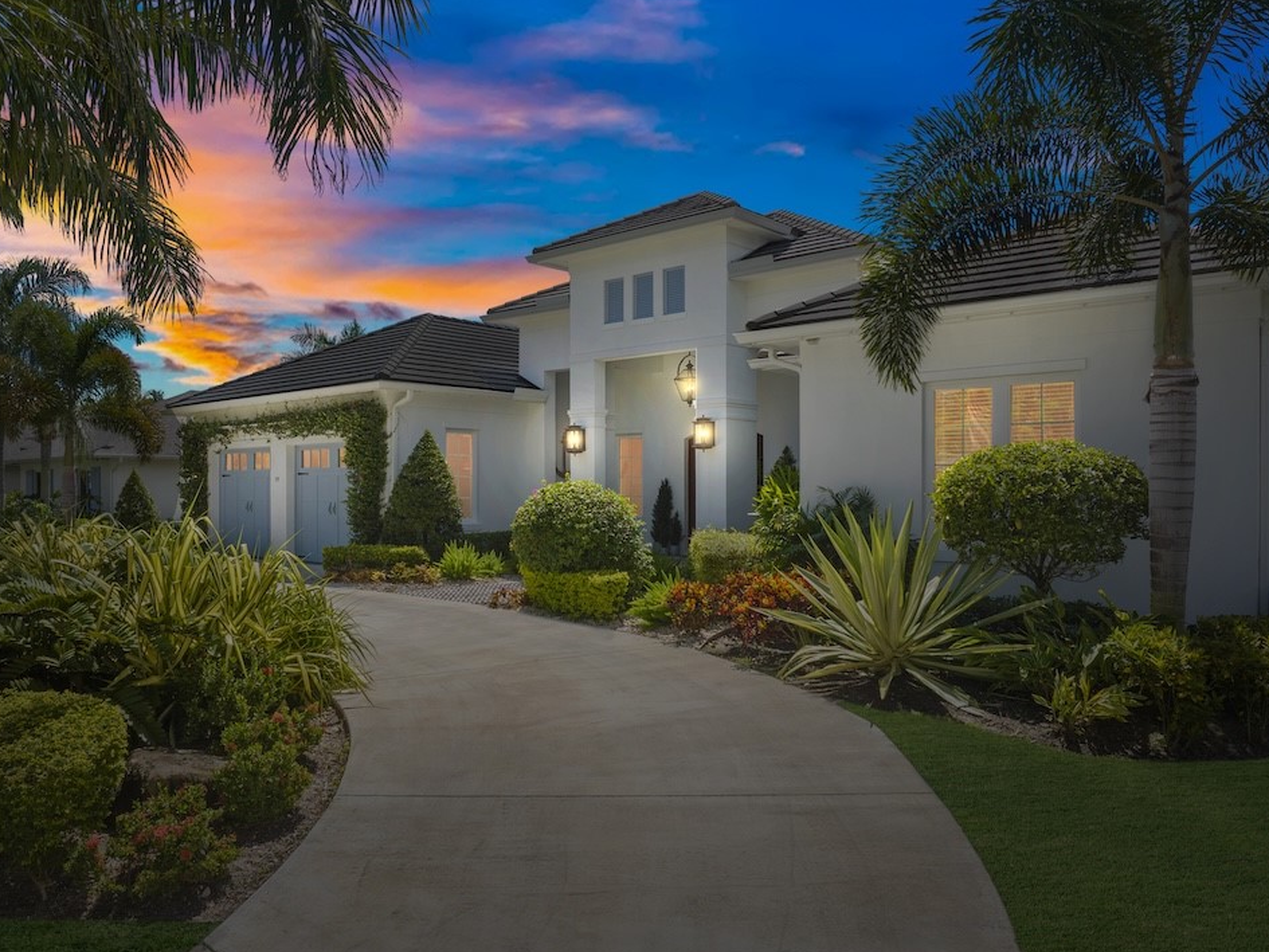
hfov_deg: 67.3
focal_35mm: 26
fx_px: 953
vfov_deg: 53.0
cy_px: 508
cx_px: 602
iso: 100
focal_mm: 12.29
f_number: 5
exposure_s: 1/50
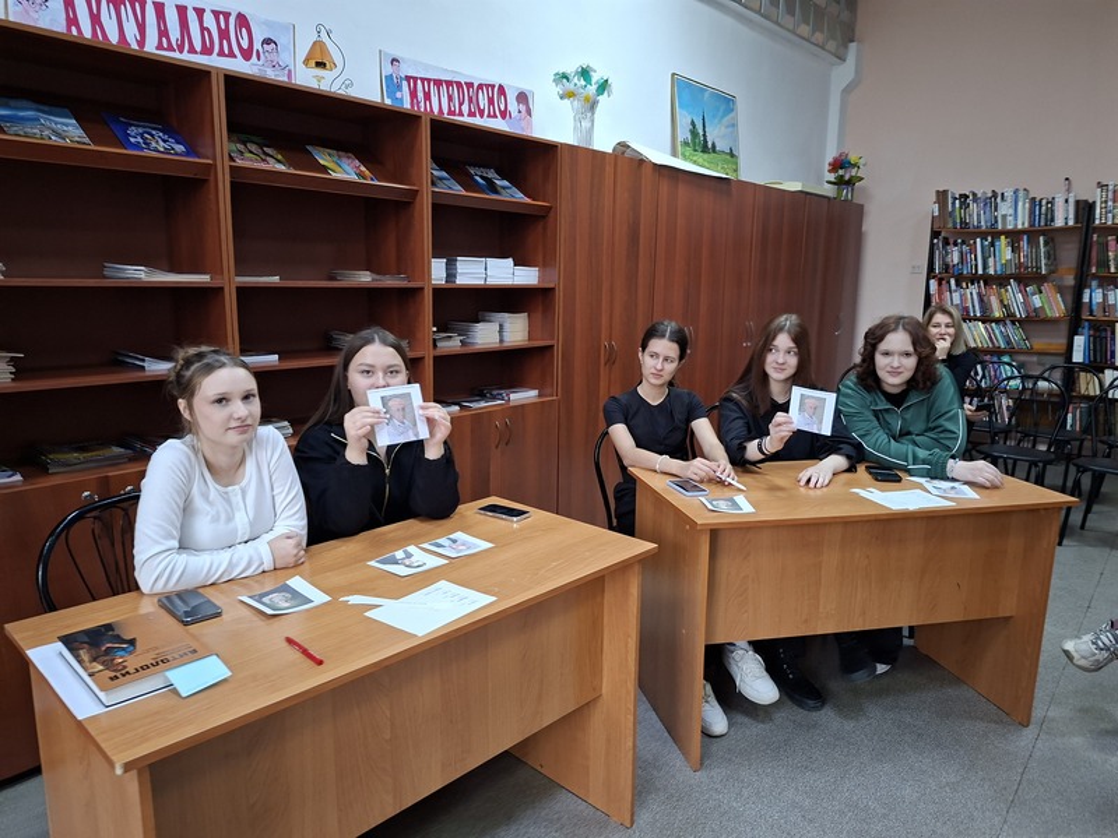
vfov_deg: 58.9
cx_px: 559
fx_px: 743
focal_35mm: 23
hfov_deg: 73.9
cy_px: 419
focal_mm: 5.54
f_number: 1.8
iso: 250
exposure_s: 1/50
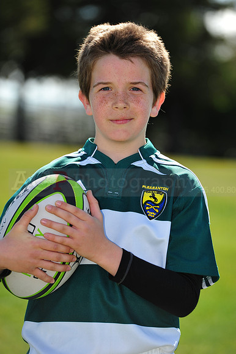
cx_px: 118
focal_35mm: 200
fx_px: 1969
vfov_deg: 10.3
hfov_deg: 6.9
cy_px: 177
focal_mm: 200
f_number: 4.5
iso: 200
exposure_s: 1/800
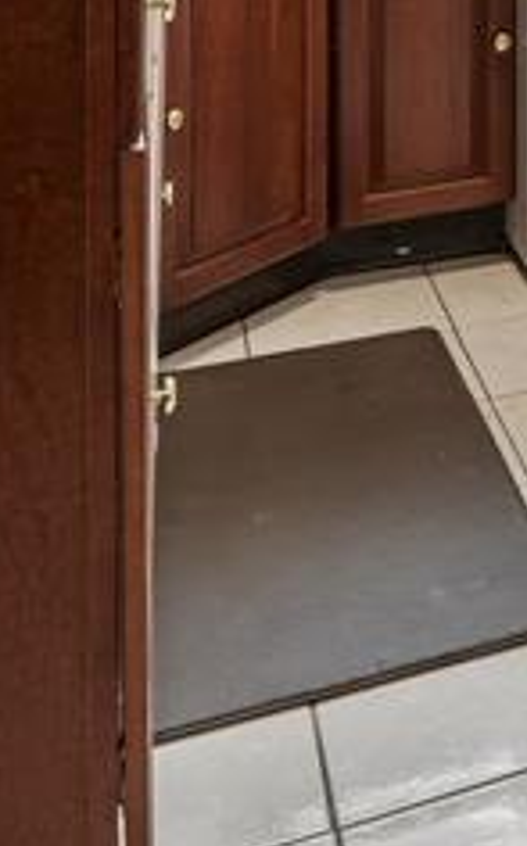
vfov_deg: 27.2
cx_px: 1162
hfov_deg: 15.2
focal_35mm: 62
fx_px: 1428
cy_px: -276
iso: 200
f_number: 8
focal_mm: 14
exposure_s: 1/8
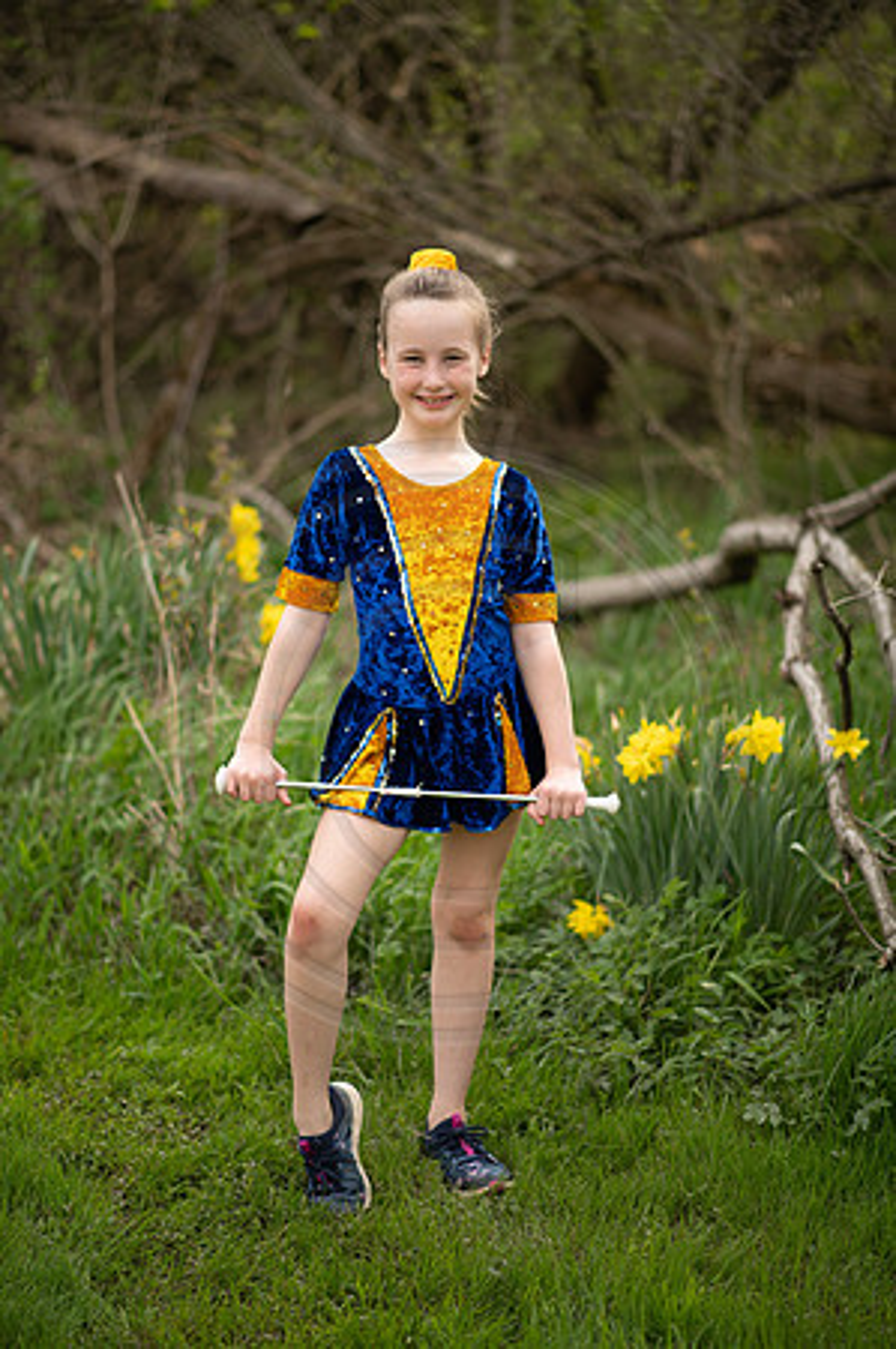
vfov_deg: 23.9
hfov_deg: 16.0
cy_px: 674
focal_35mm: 85
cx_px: 448
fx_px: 3180
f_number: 1.8
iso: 100
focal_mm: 85
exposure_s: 1/500
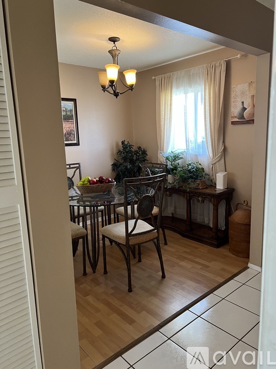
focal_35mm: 26
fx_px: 276
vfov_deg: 67.3
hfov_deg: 53.0
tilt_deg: -8.9
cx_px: 138
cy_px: 184
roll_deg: +1.6
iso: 250
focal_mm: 5.7
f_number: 1.5
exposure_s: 1/60
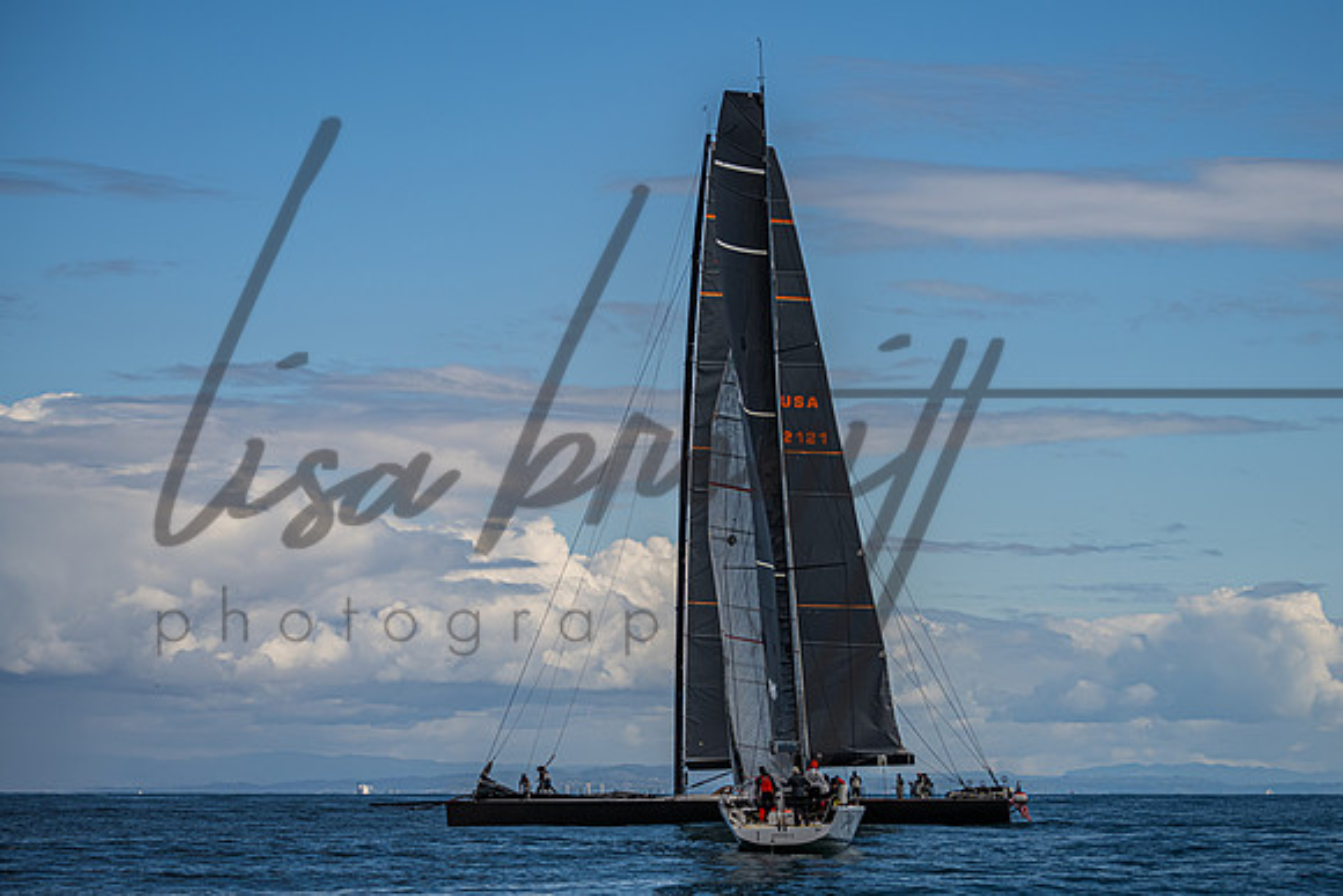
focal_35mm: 138
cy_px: 444
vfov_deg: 10.0
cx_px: 770
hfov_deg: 14.9
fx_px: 5134
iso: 400
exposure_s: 1/2500
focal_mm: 120
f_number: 5.6
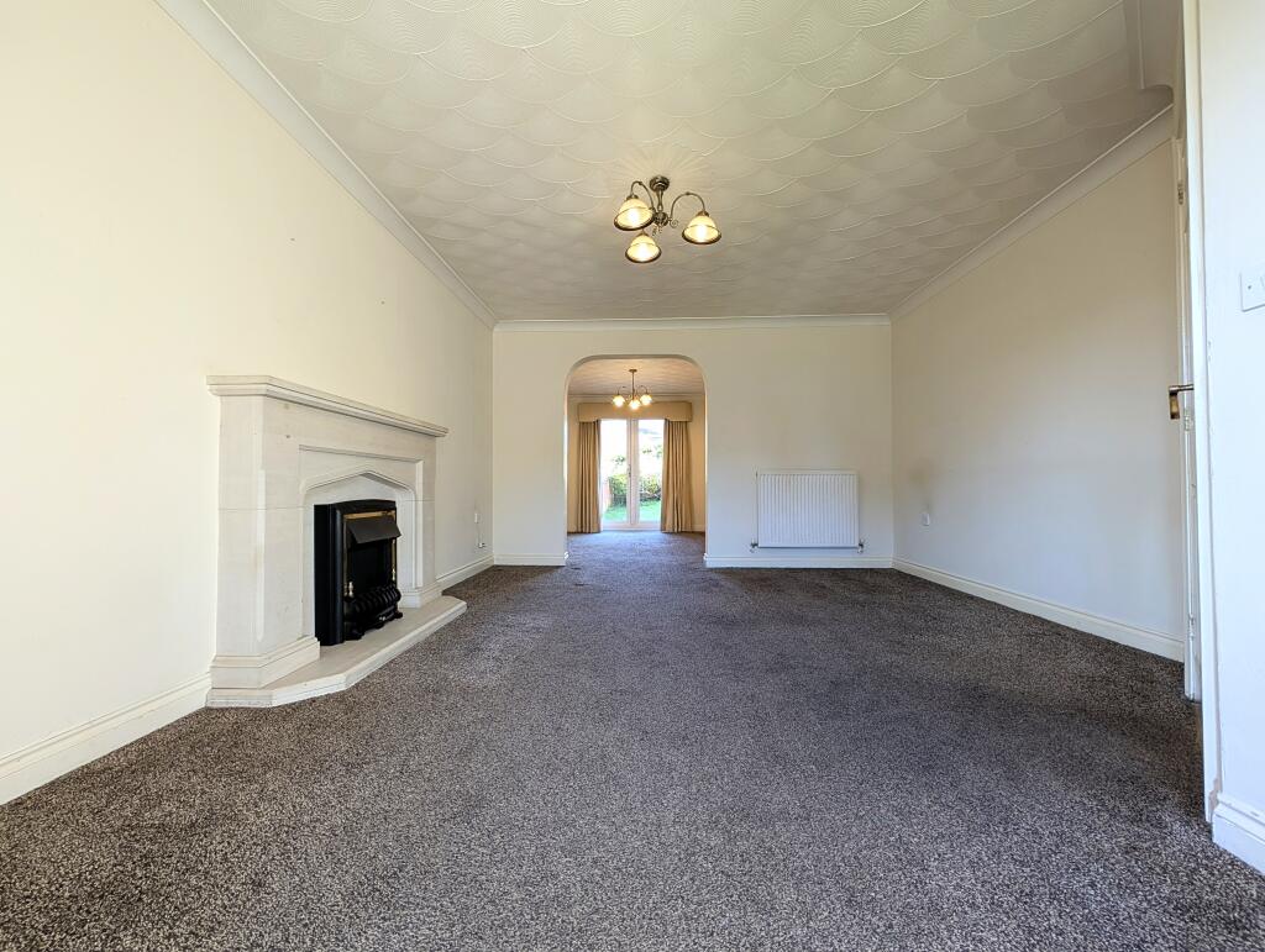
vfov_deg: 94.6
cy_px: 476
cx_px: 632
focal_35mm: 12
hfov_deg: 110.5
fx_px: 439
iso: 50
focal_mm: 2.02
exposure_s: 1/52.1
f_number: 1.7
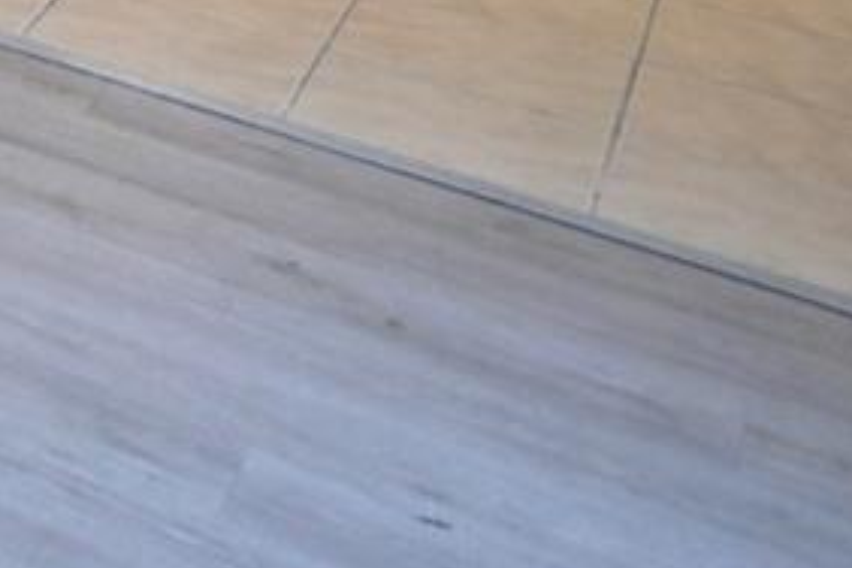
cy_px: -968
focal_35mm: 85
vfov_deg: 11.7
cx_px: -1308
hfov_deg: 14.0
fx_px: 2012
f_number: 4
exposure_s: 1/125
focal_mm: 15
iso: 640
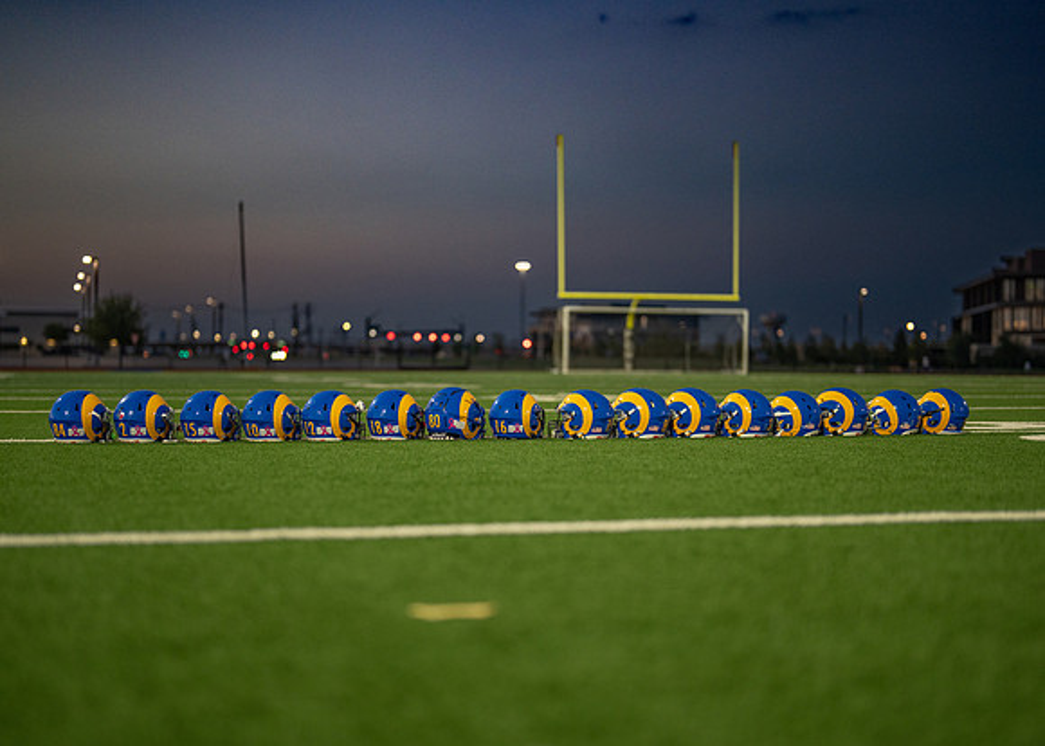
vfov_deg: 24.1
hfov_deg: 33.3
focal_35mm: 59
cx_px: 505
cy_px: 399
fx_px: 1748
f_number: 1.2
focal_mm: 50
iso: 500
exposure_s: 1/800
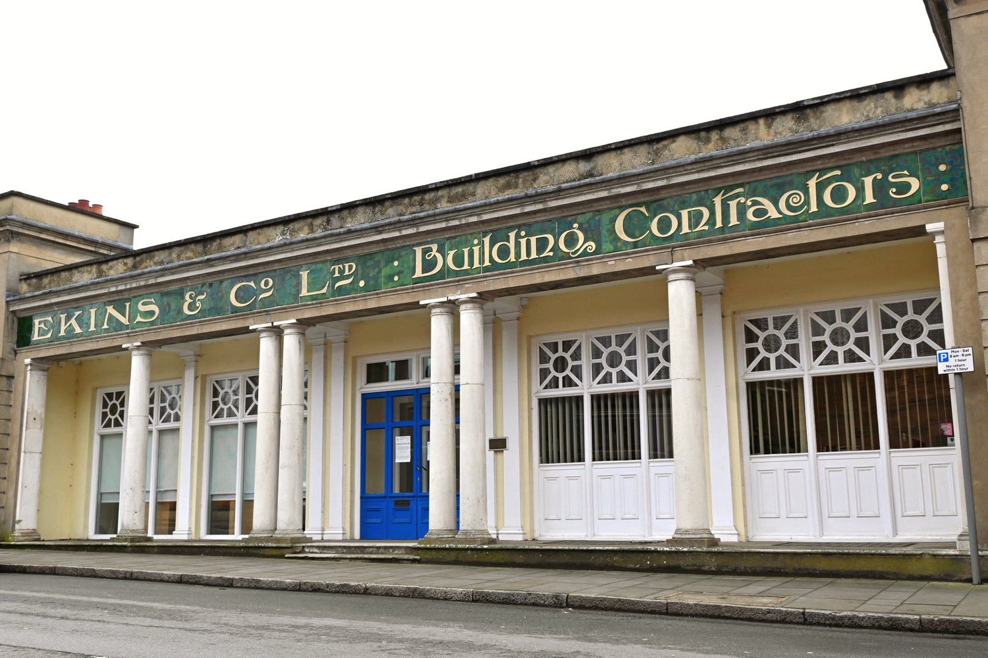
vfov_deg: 38.4
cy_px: 329
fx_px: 947
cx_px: 494
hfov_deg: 55.1
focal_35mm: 34
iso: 100
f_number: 6.3
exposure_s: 1/160
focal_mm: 23
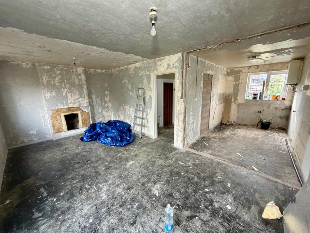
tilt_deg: -10.8
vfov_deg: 85.7
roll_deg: +1.8
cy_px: 116
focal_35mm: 14
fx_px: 125
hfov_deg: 102.1
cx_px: 155
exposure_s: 1/121
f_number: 2.2
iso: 250
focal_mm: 2.22
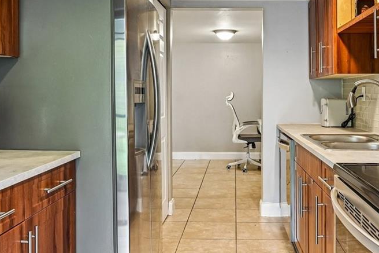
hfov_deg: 49.3
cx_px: 223
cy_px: 90
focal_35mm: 39
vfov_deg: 34.0
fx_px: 410
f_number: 8
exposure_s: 1/4
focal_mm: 16
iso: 400
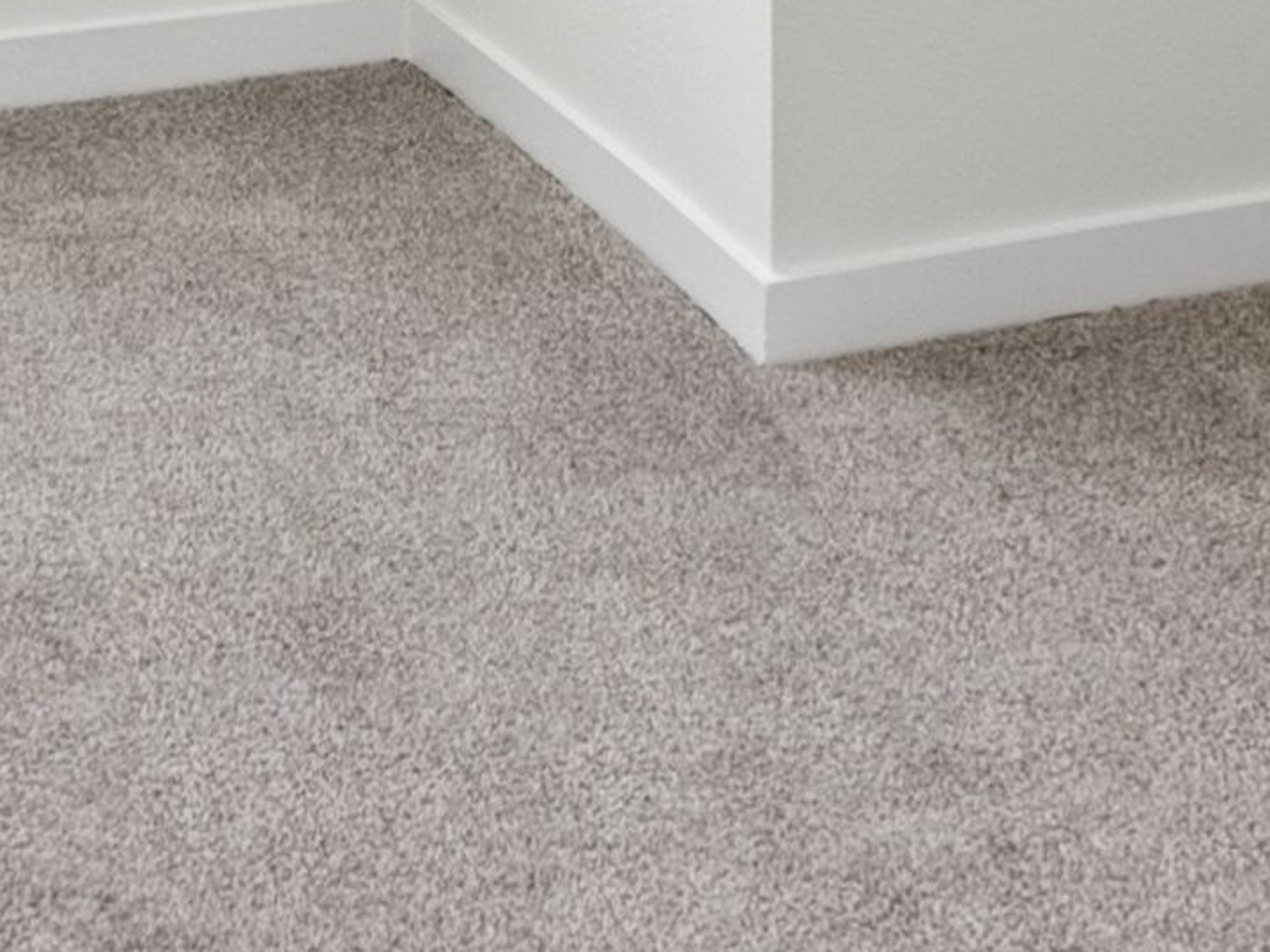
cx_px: 381
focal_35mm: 91
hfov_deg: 21.4
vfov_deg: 13.5
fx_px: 3339
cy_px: -1053
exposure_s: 1/125
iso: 640
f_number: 8
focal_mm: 16
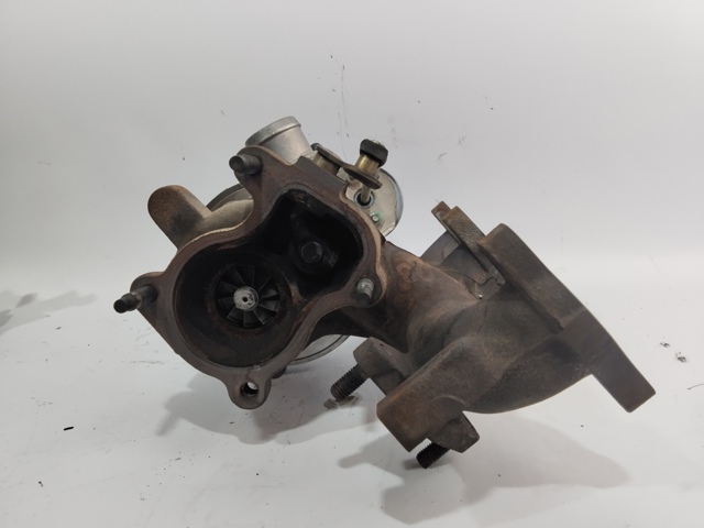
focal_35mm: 26
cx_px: 352
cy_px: 264
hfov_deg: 67.3
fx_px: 529
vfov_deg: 53.1
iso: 50
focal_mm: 2.78
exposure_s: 1/136
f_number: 2
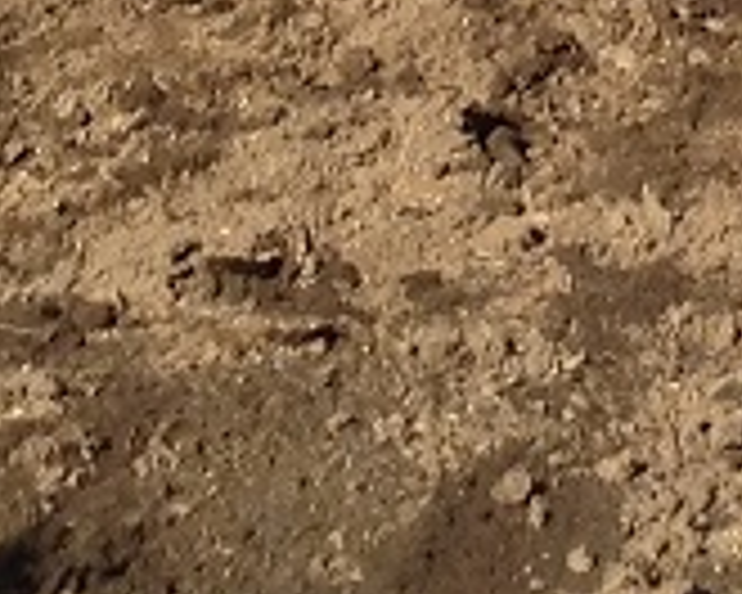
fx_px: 5556
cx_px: 953
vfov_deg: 5.9
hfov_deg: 7.6
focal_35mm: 253
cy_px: -765
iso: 25
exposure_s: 1/591
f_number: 2.4
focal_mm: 3.3
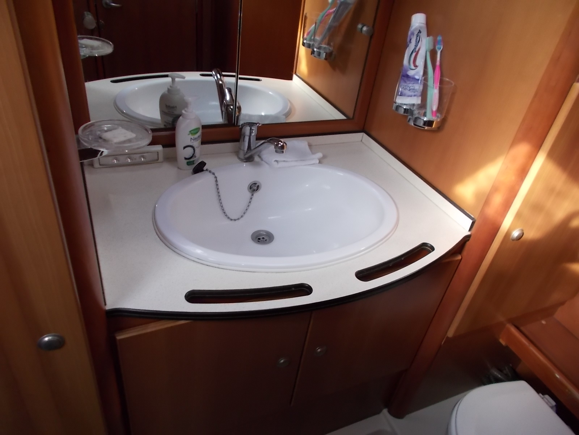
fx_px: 435
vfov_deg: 53.1
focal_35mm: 26
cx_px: 290
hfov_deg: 67.3
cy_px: 218
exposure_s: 1/25
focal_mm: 4.6
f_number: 3.2
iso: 200
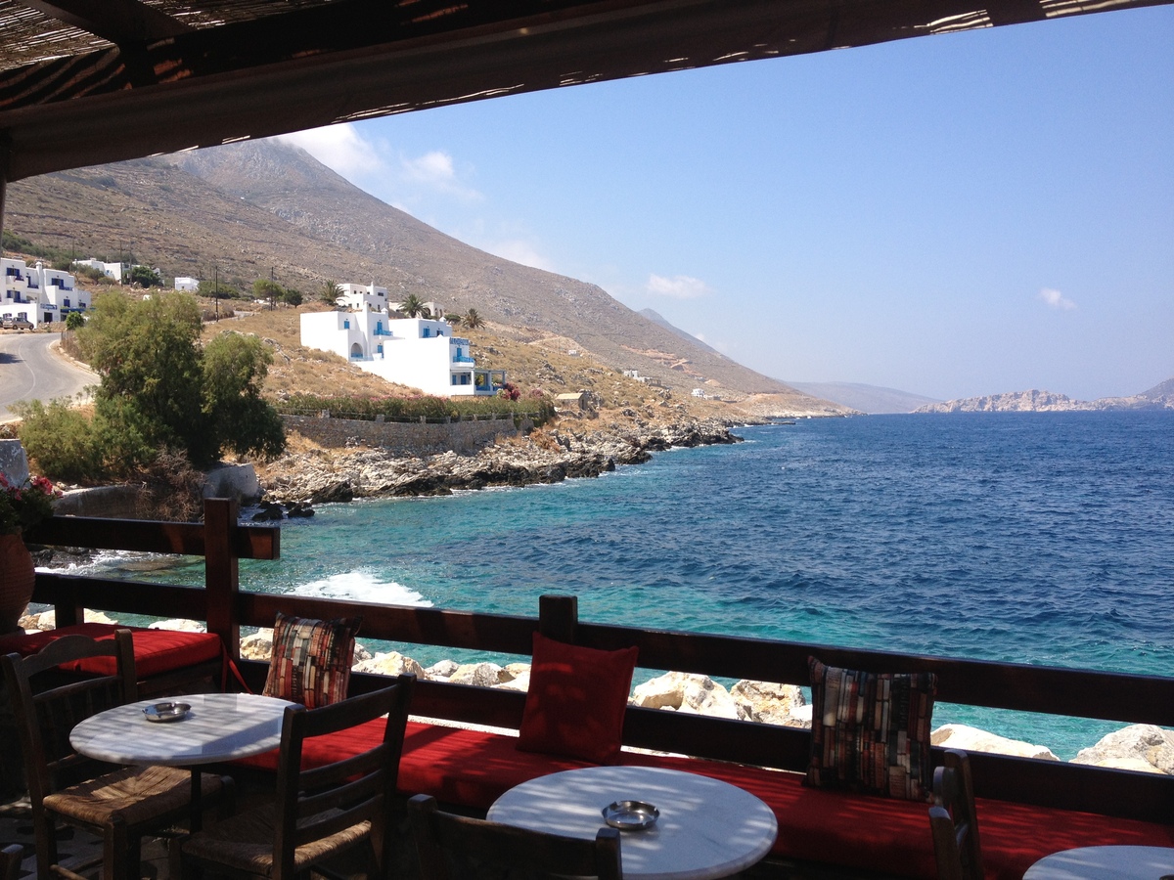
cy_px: 440
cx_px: 587
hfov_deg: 52.6
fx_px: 1187
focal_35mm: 35
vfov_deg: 40.7
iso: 50
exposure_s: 1/1284
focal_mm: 4.28
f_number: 2.4
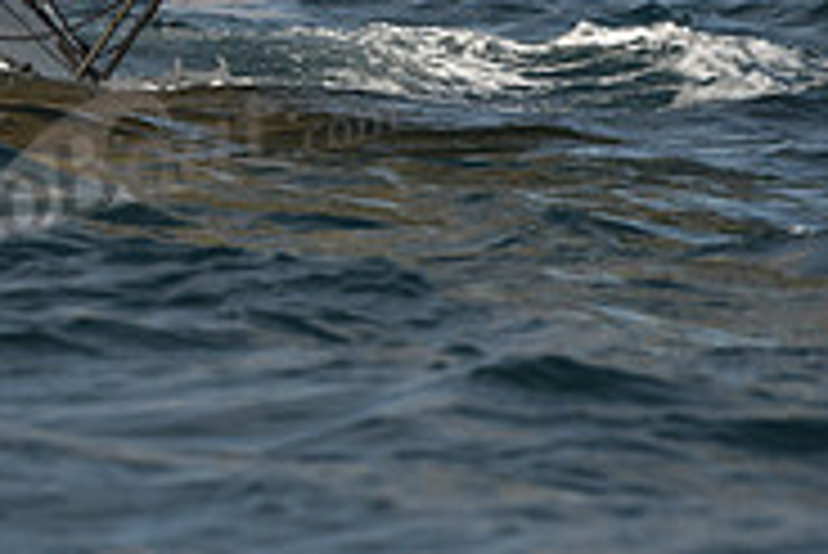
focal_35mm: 1258
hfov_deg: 1.6
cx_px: -464
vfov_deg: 1.1
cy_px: 11
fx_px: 28956
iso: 250
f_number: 6.3
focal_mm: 400
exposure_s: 1/1000
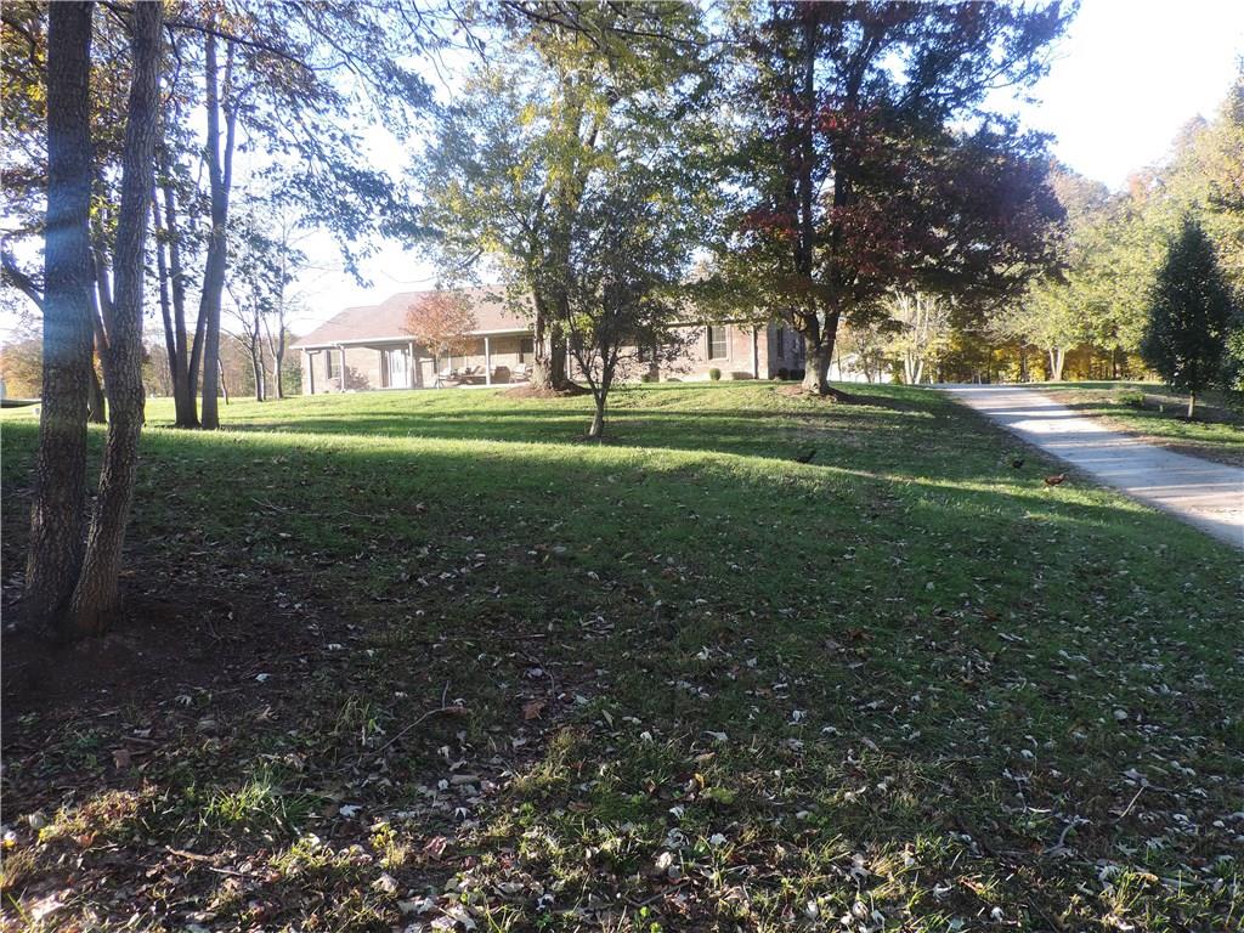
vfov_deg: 49.7
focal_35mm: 28
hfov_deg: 63.4
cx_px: 622
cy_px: 466
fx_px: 1006
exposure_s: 1/100
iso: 80
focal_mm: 4.9
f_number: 3.1
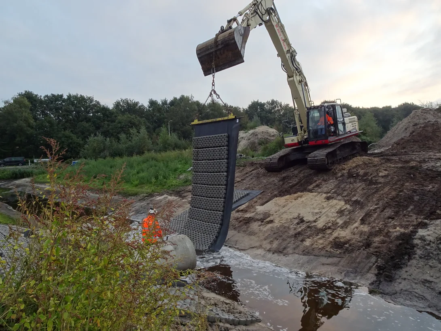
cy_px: 166
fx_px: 306
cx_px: 220
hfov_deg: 71.6
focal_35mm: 24
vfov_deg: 56.8
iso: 80
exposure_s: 1/30
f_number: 3.5
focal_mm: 4.1
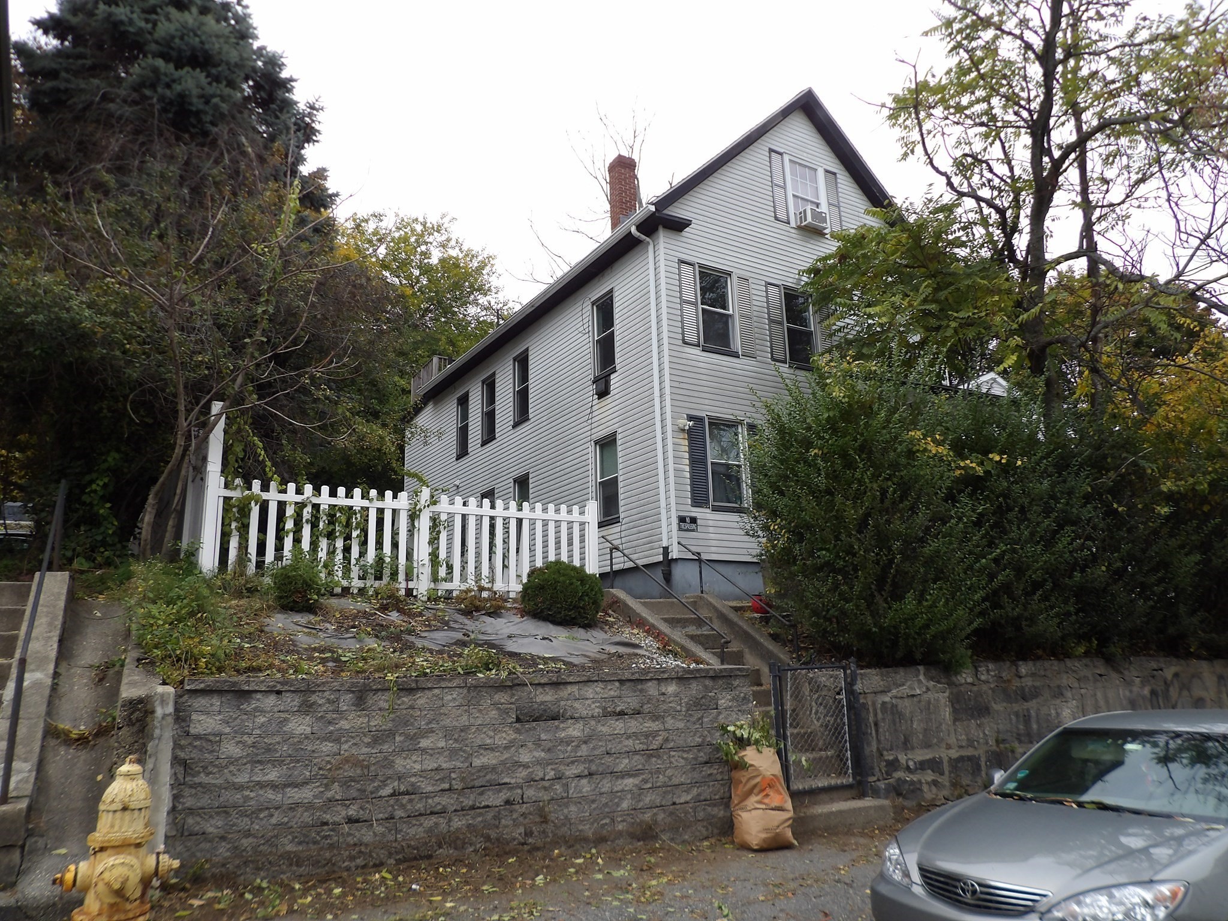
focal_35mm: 24
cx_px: 614
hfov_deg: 71.6
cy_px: 460
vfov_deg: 56.8
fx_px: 851
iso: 100
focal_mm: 4.3
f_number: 3.2
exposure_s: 1/354
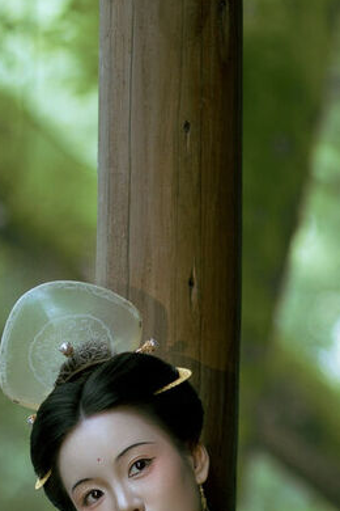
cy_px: 41
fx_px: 4859
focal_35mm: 343
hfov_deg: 4.0
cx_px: -22
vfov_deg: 6.0
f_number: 2
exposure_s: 1/160
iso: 400
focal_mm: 85
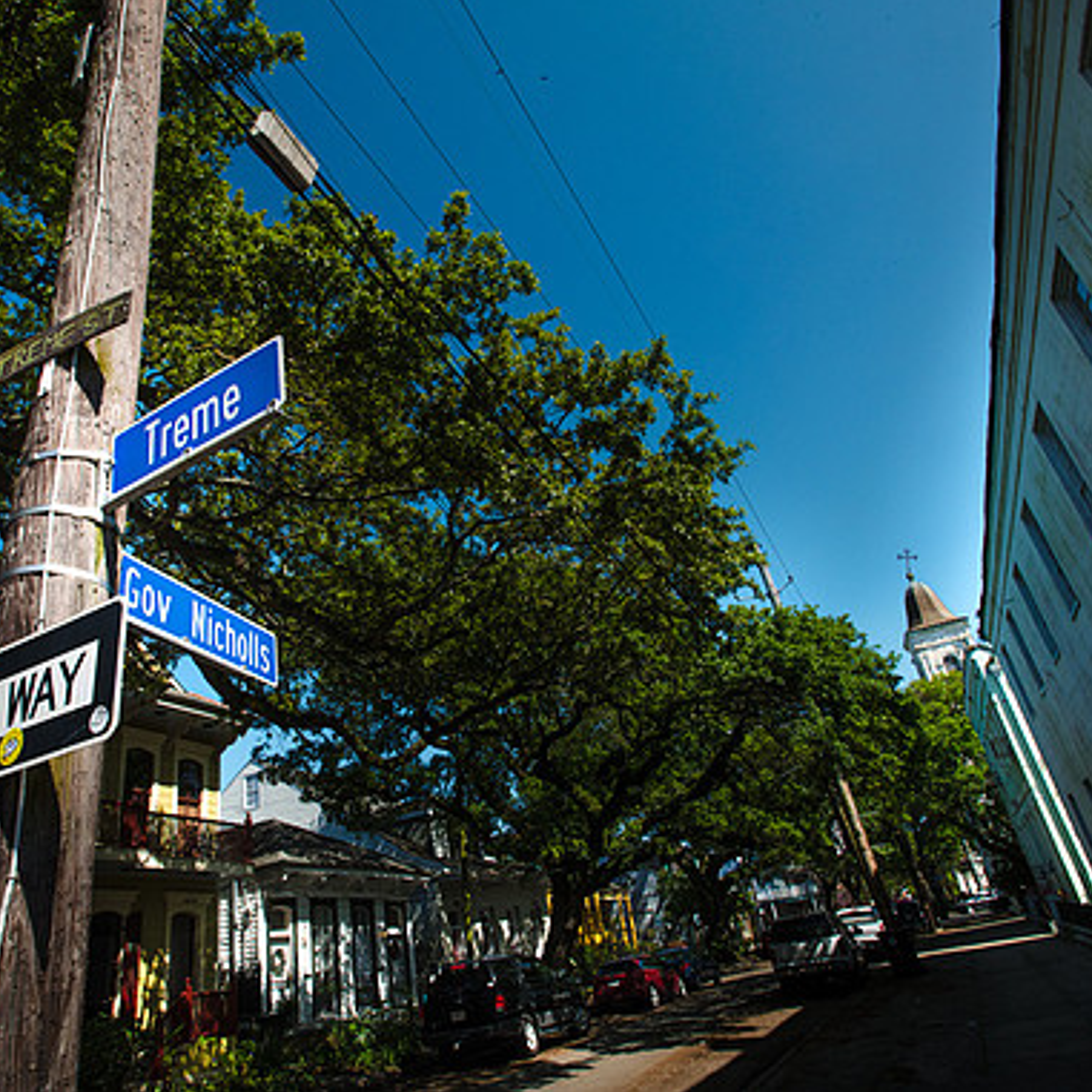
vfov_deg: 69.6
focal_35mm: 22
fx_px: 785
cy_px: 540
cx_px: 444
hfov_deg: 69.0
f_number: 22
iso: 400
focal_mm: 17
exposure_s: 1/320
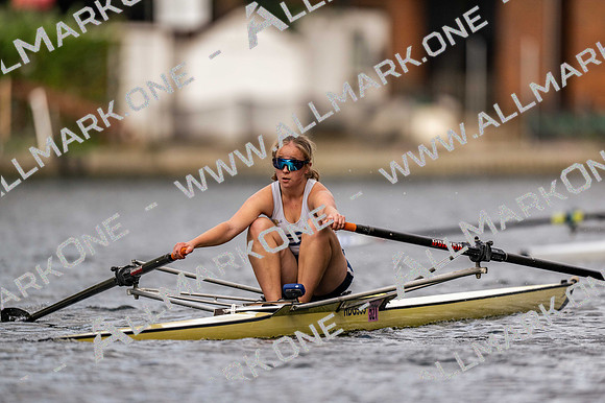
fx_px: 10079
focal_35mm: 600
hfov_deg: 3.4
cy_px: 202
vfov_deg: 2.3
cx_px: 302
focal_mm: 600
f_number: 4
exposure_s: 1/2500
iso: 560
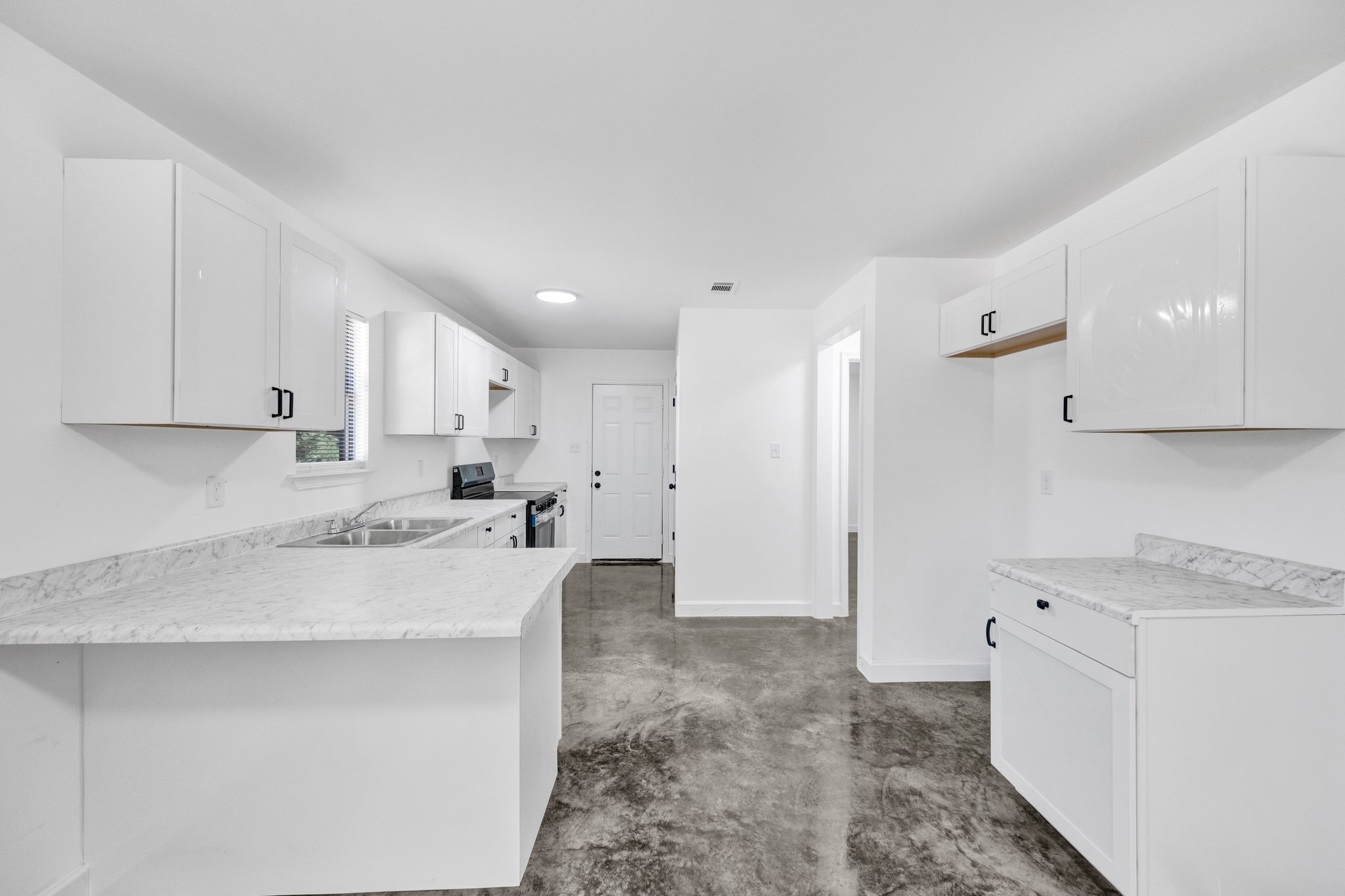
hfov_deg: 108.3
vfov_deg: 85.4
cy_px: 448
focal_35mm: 13
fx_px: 486
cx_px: 672
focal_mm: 8.6
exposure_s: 1/13
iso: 400
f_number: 7.1
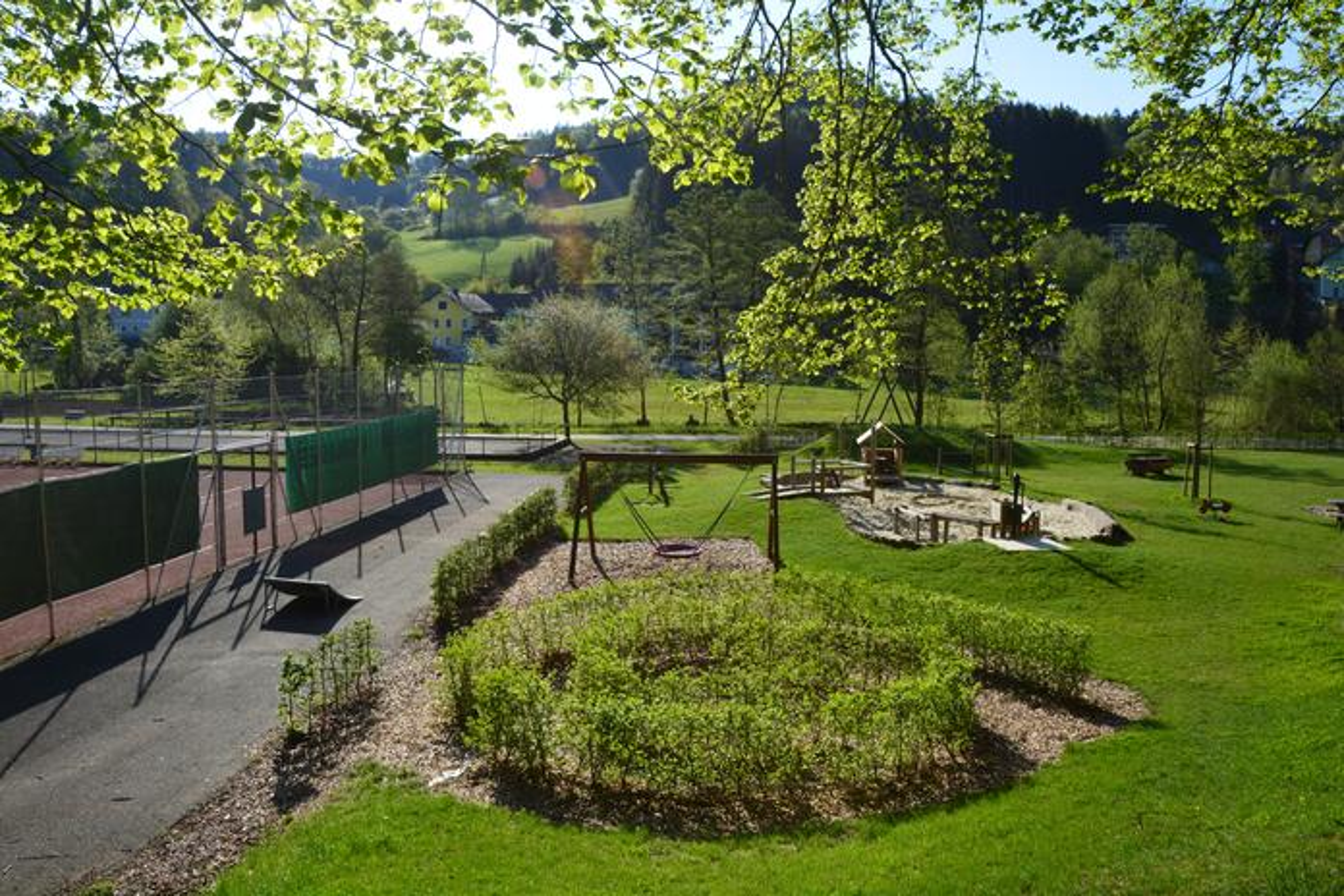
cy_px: 448
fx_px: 1008
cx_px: 672
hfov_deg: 67.4
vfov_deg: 47.9
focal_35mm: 27
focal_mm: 18
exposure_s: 1/125
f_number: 11
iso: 160
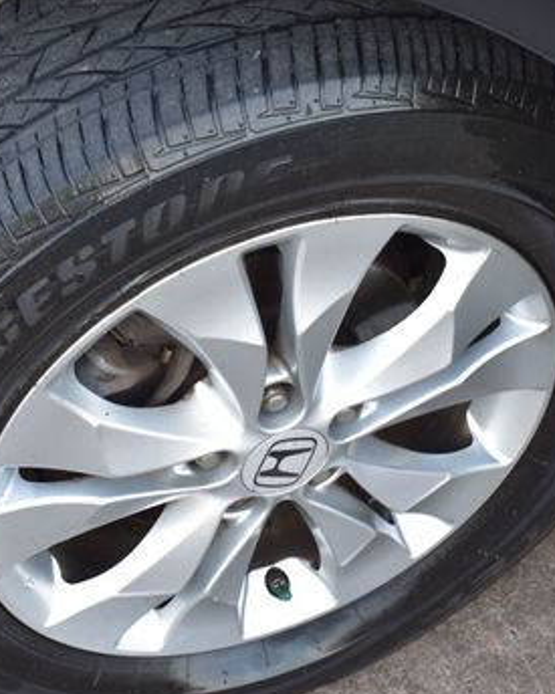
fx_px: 1828
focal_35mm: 89
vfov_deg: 21.5
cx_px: 357
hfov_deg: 17.2
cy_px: 345
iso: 400
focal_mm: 34
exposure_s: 1/15
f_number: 6.3
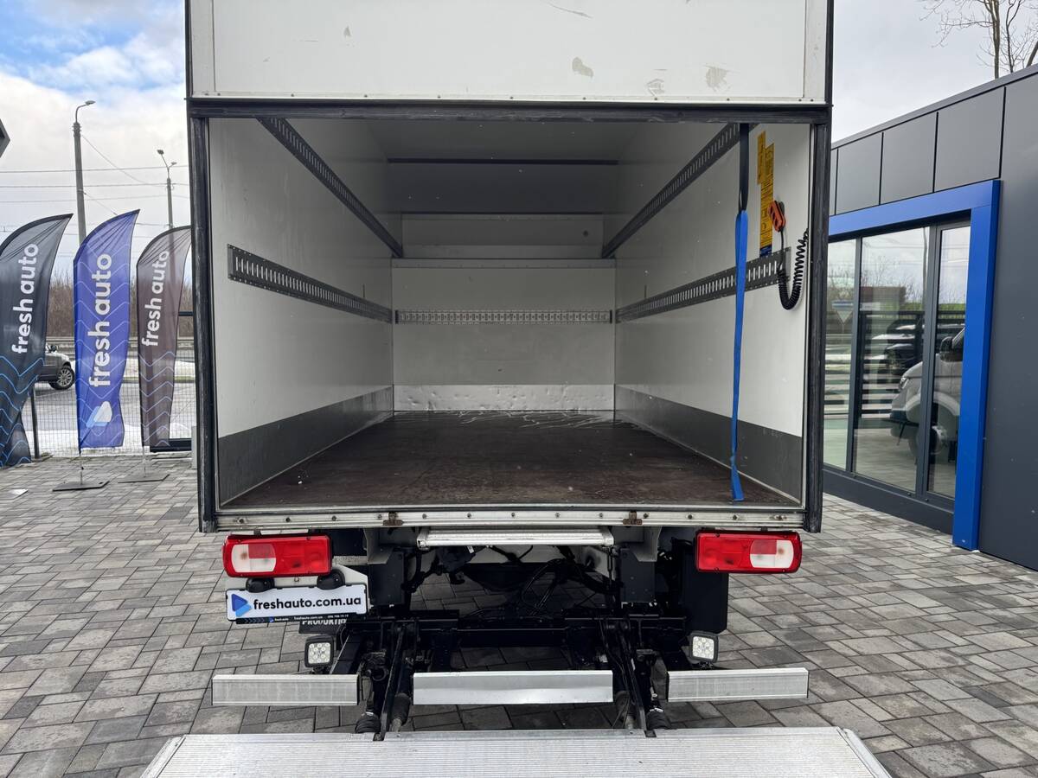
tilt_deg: -5.6
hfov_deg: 71.6
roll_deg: +0.2
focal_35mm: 24
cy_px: 389
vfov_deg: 56.8
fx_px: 720
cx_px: 519
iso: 80
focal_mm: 6.76
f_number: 1.78
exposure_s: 1/362
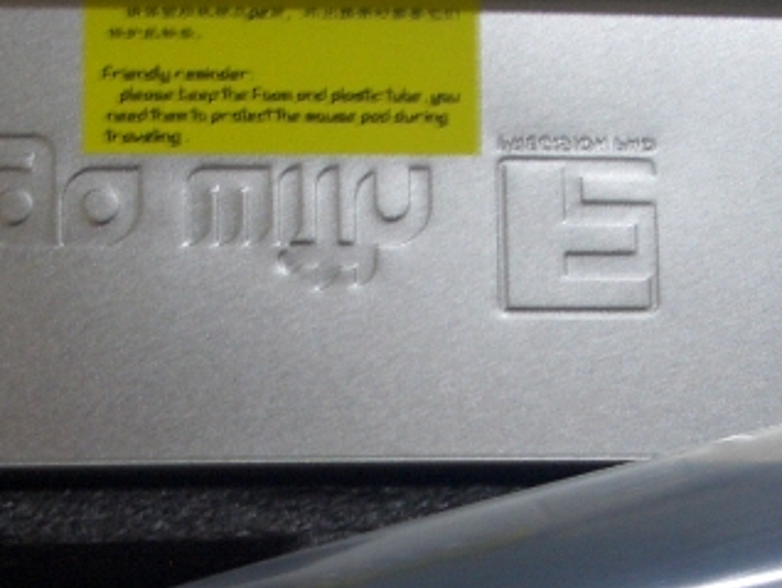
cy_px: 467
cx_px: 381
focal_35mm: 88
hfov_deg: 22.2
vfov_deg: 16.7
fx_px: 1989
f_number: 2.6
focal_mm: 5.8
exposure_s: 1/8
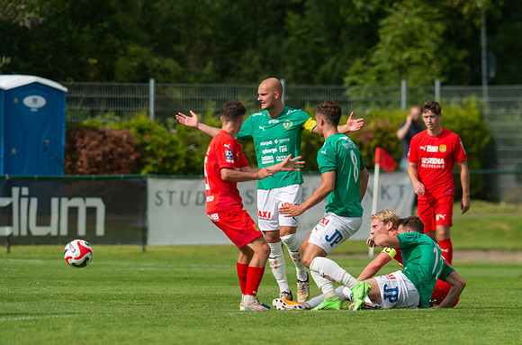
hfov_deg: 3.7
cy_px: 227
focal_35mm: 560
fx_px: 8102
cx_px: 342
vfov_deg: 2.4
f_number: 4.5
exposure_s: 1/1600
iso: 180
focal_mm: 420
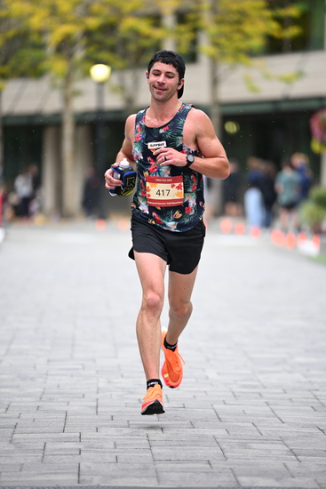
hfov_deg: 6.9
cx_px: 163
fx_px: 2715
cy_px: 244
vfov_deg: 10.3
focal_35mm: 200
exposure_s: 1/1250
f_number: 2.8
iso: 1250
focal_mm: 200
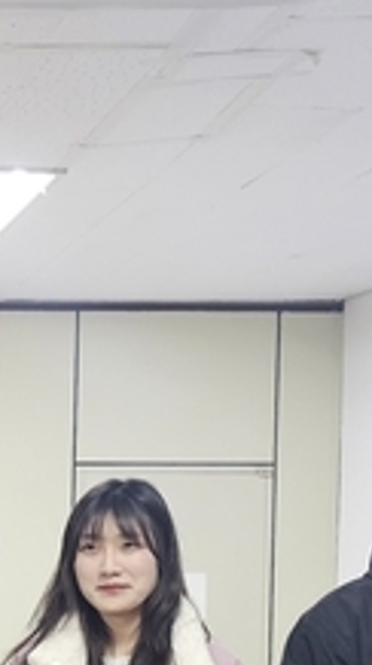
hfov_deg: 11.8
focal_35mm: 91
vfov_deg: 22.7
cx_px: -387
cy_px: 633
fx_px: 1602
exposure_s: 1/120
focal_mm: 6.3
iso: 640
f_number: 1.7
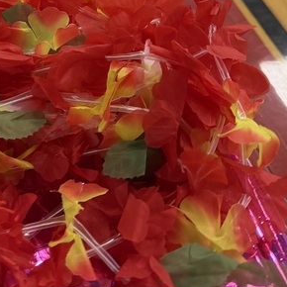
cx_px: -85
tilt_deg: -26.9
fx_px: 704
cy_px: -145
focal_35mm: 75
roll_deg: +1.1
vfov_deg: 19.9
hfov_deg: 21.0
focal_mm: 6.76
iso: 200
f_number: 1.78
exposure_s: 1/120
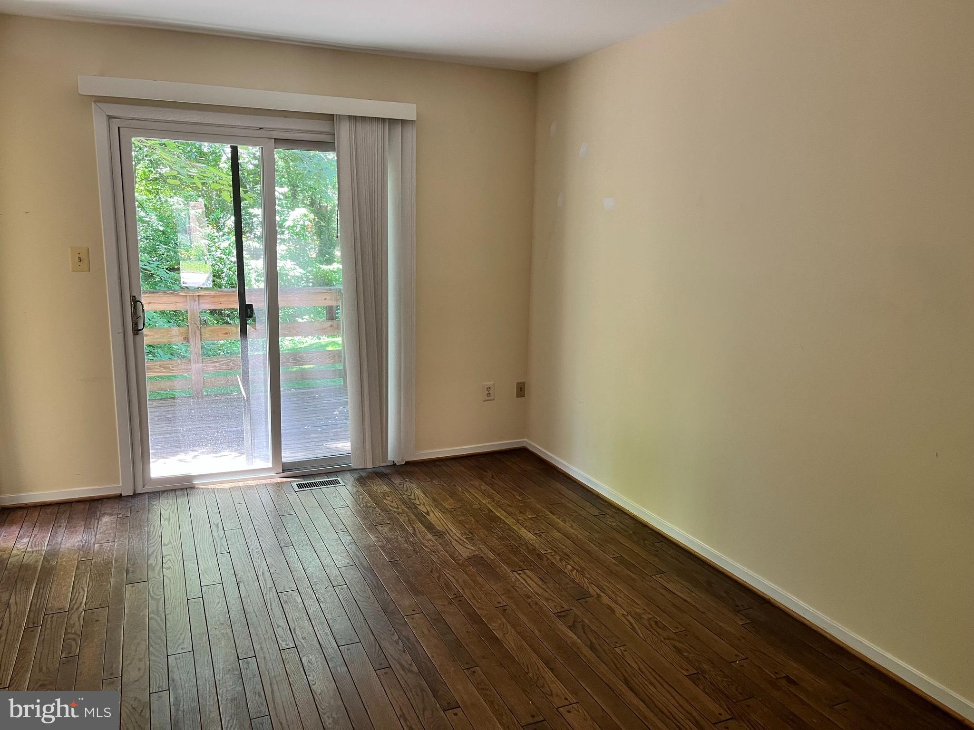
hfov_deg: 67.3
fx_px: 732
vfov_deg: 53.1
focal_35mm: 26
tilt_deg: -9.8
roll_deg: -1.3
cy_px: 365
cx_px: 487
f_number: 1.6
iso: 125
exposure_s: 1/60
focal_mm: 5.1
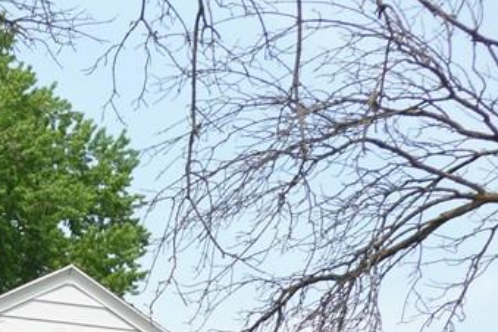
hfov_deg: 20.4
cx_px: -206
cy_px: 513
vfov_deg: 14.4
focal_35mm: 88
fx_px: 1217
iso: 100
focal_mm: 5
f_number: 9
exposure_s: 1/80
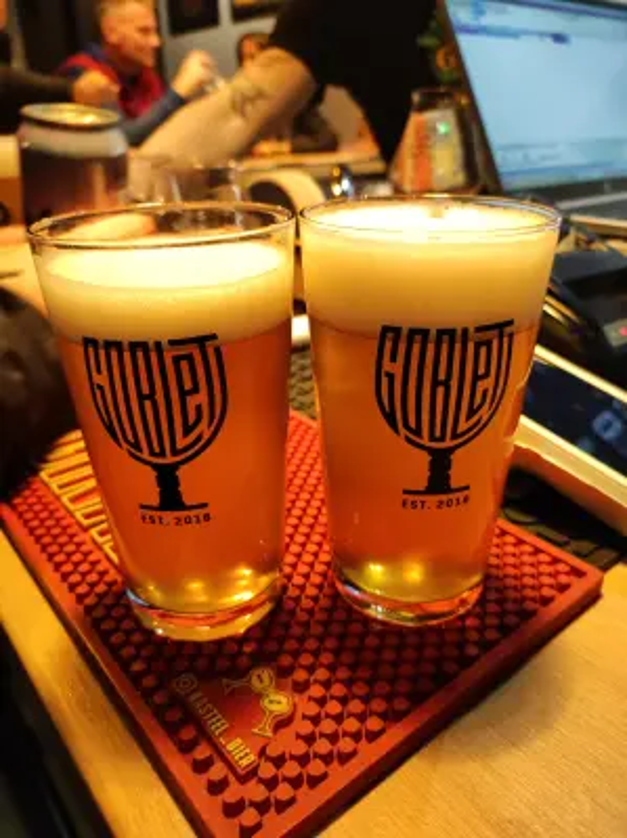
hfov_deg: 54.8
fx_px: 605
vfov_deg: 69.5
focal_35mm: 25
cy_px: 419
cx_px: 314
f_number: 1.79
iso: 920
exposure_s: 1/33
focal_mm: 4.7
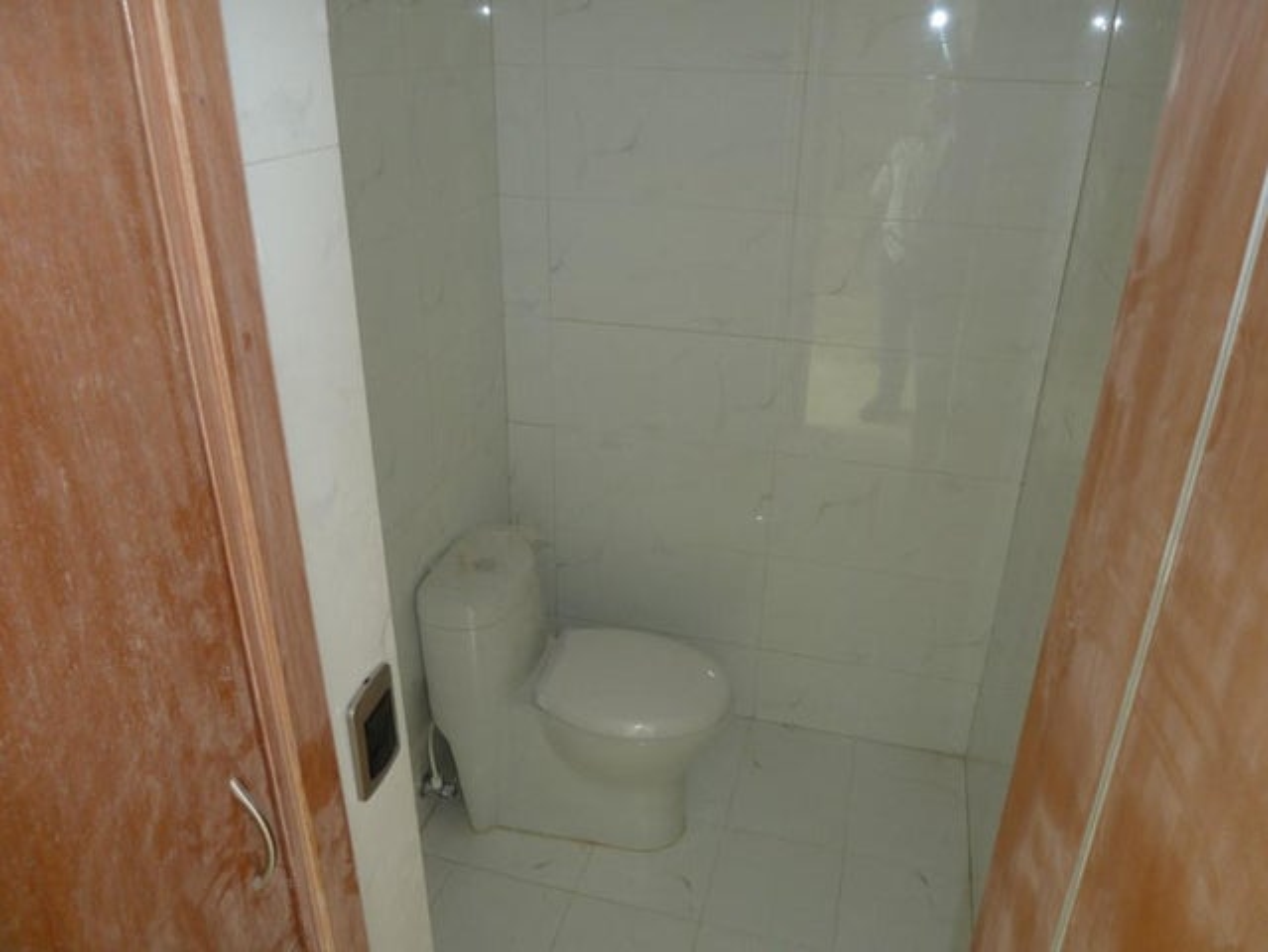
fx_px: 916
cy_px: 476
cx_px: 634
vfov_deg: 54.9
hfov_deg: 69.4
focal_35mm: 25
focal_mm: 4.1
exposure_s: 1/30
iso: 100
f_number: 3.3
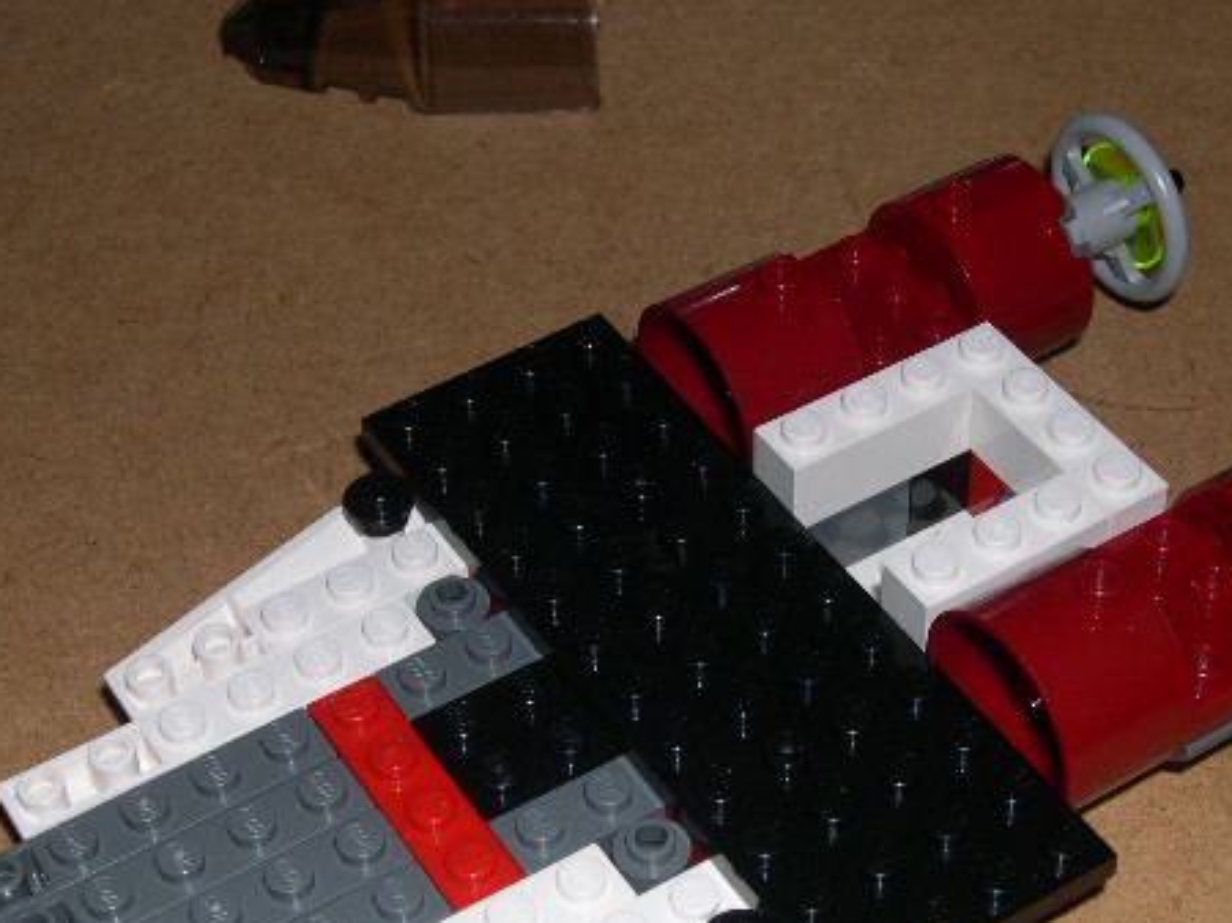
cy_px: 611
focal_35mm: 74
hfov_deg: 26.3
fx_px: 2632
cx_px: 643
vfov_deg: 19.8
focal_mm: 11.1
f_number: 8.8
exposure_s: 1/60
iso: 100
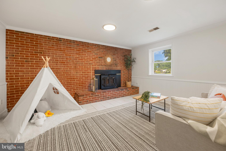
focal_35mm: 14
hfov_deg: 104.3
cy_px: 76
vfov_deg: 81.2
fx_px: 88
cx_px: 113
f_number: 5
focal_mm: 14
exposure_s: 1/10
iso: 100
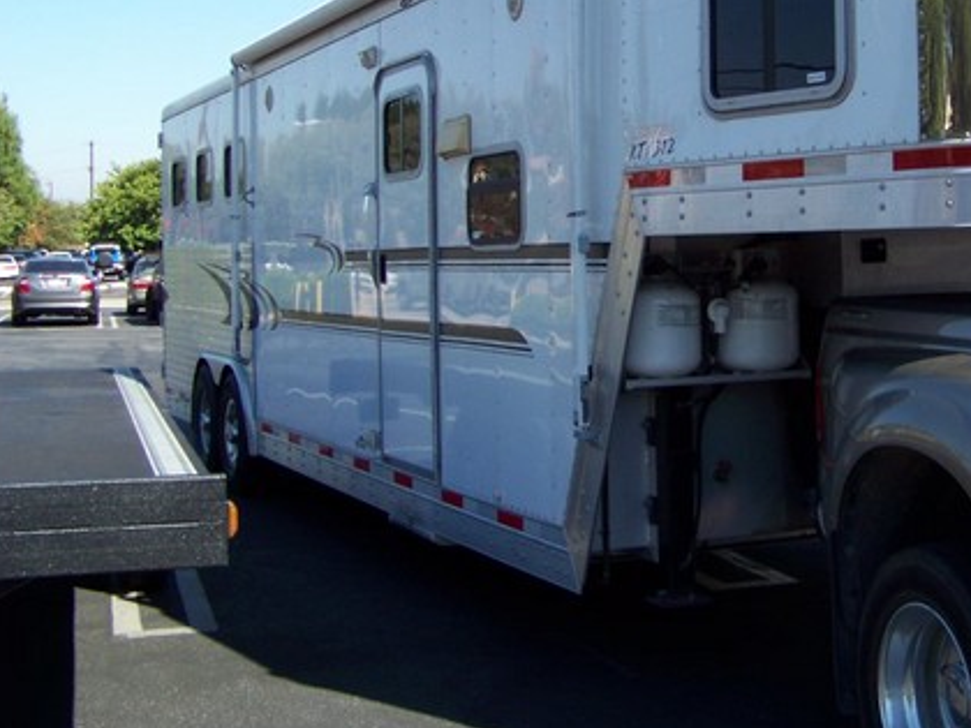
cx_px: 784
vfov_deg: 24.2
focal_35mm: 60
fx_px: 1683
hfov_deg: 31.3
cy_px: 198
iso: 72
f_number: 2.8
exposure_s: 1/640
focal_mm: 5.85
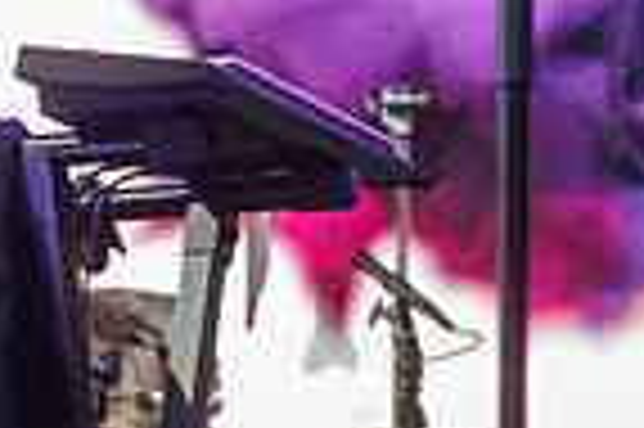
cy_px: 74
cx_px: -252
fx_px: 5807
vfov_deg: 4.2
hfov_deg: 6.3
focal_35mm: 325
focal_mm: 80
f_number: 4
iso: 1000
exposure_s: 1/250
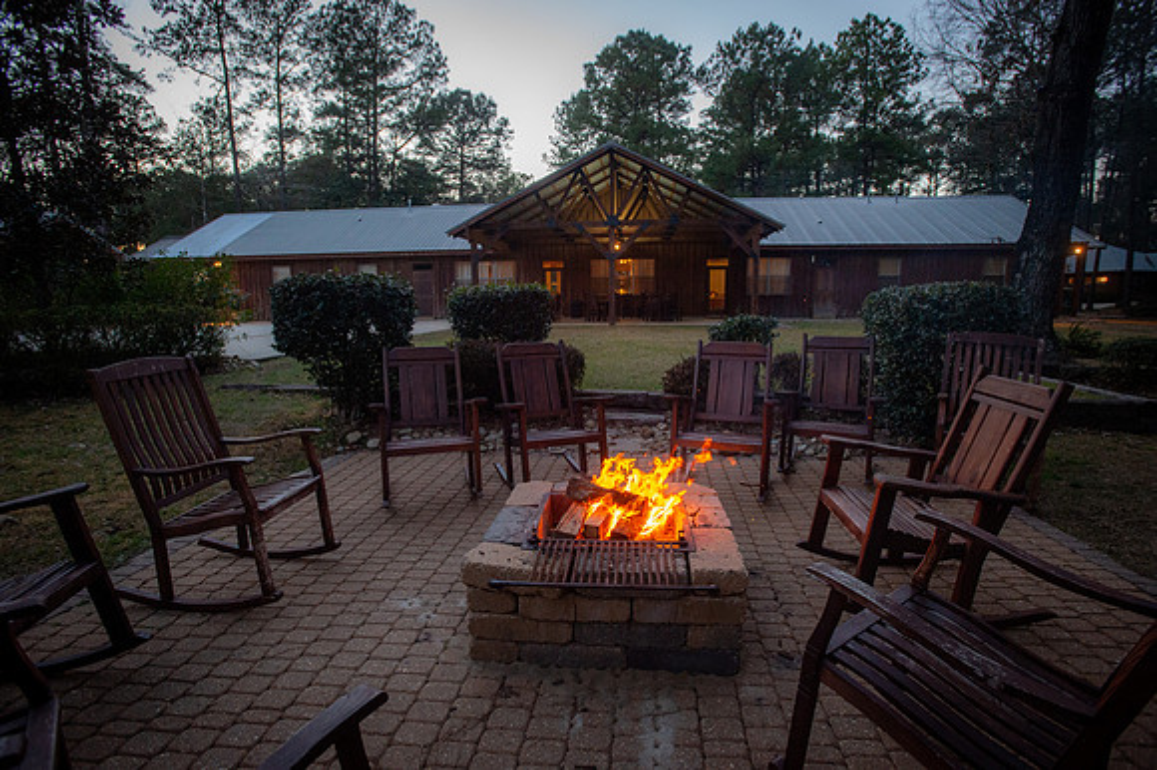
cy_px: 385
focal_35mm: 19
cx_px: 578
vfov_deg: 64.5
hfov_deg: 86.9
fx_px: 610
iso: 4000
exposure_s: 1/200
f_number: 4.5
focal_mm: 19
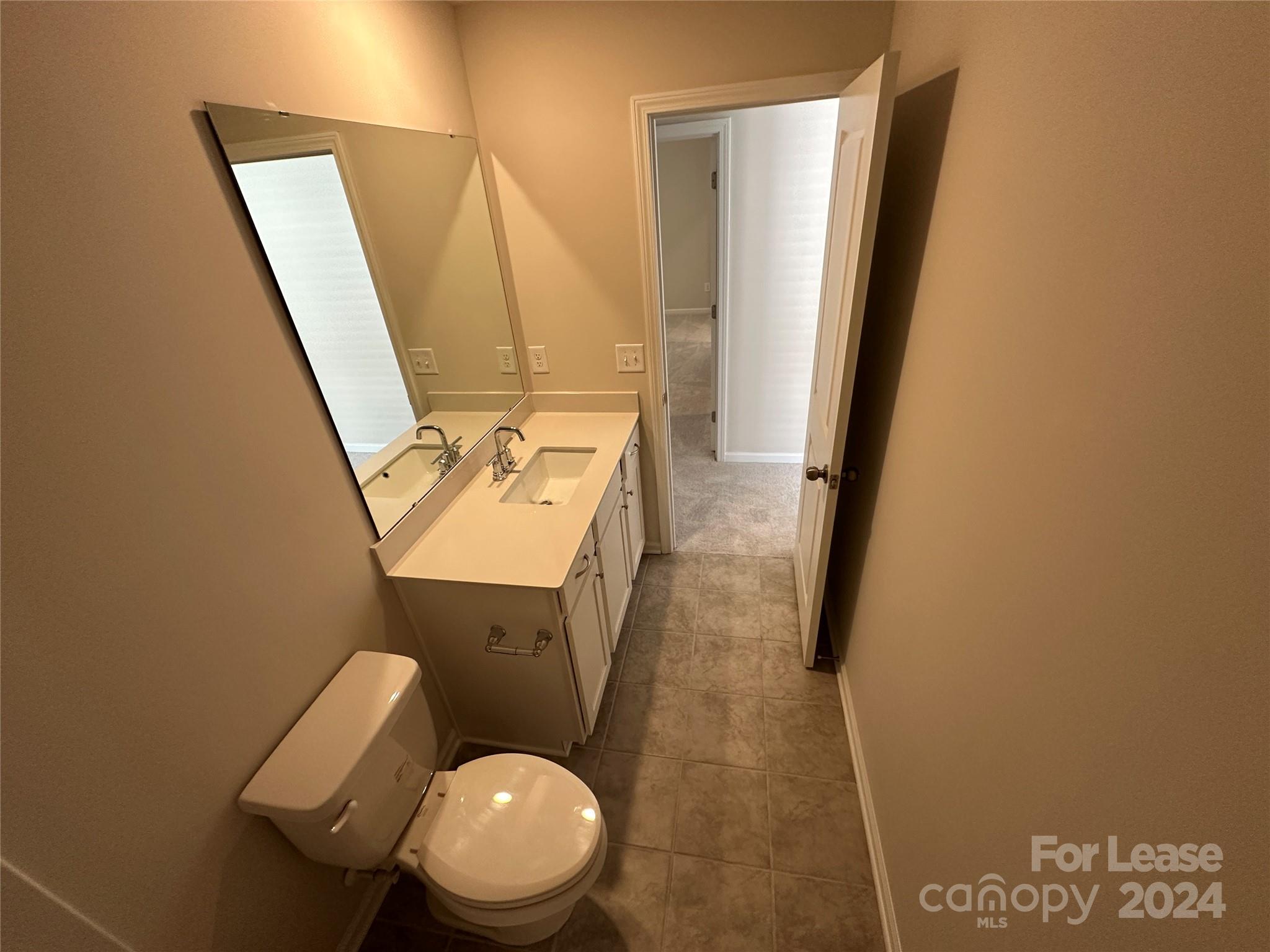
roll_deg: +4.8
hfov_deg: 102.1
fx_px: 514
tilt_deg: -28.9
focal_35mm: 14
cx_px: 635
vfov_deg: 85.7
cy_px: 476
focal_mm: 2.22
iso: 250
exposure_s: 1/120
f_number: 2.2
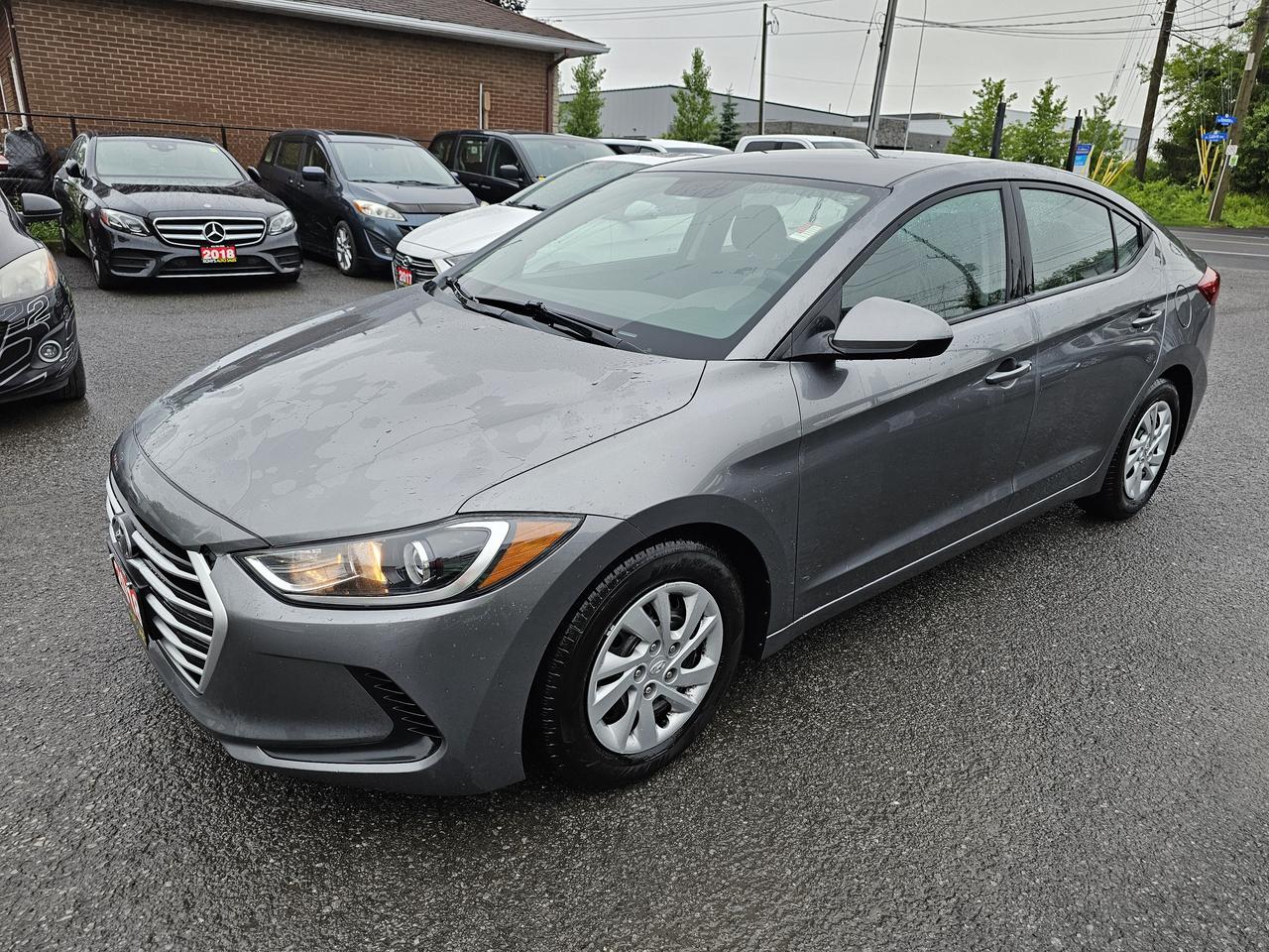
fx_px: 843
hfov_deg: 73.9
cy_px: 476
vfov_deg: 58.9
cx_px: 634
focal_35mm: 23
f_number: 1.7
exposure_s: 1/180
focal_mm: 6.3
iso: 100
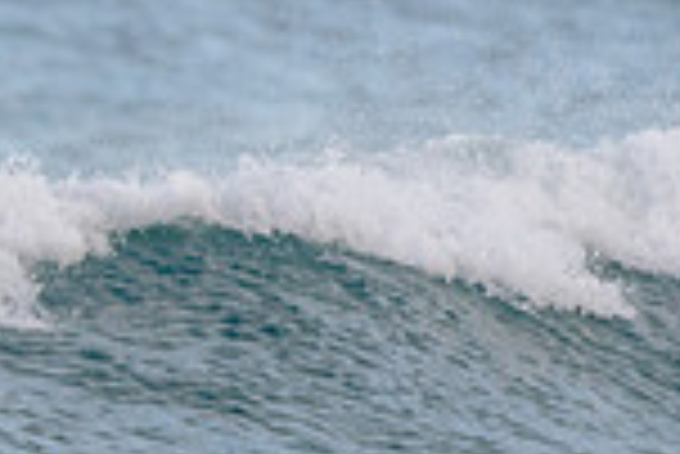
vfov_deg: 0.6
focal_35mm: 2343
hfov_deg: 0.9
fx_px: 44298
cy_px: 357
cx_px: -405
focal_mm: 500
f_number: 5.6
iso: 900
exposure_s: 1/1600
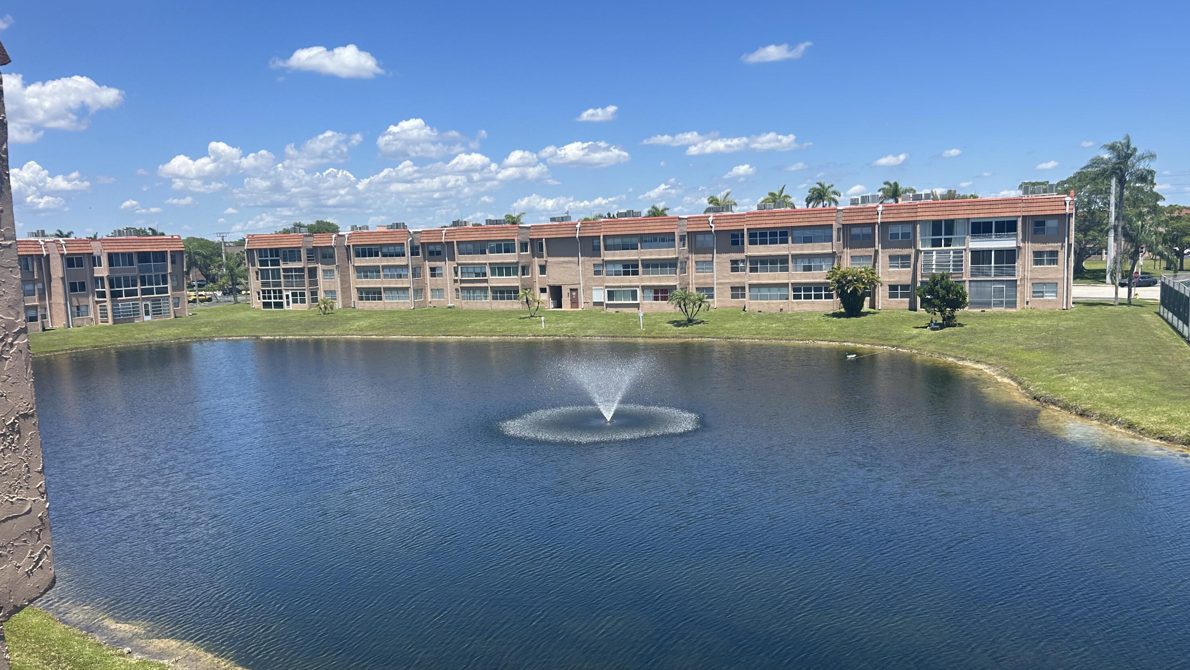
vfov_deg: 40.2
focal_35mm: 29
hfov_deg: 66.1
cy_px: 356
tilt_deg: -8.4
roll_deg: +4.3
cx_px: 592
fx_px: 915
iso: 50
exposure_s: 1/3968
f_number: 1.5
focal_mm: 5.7
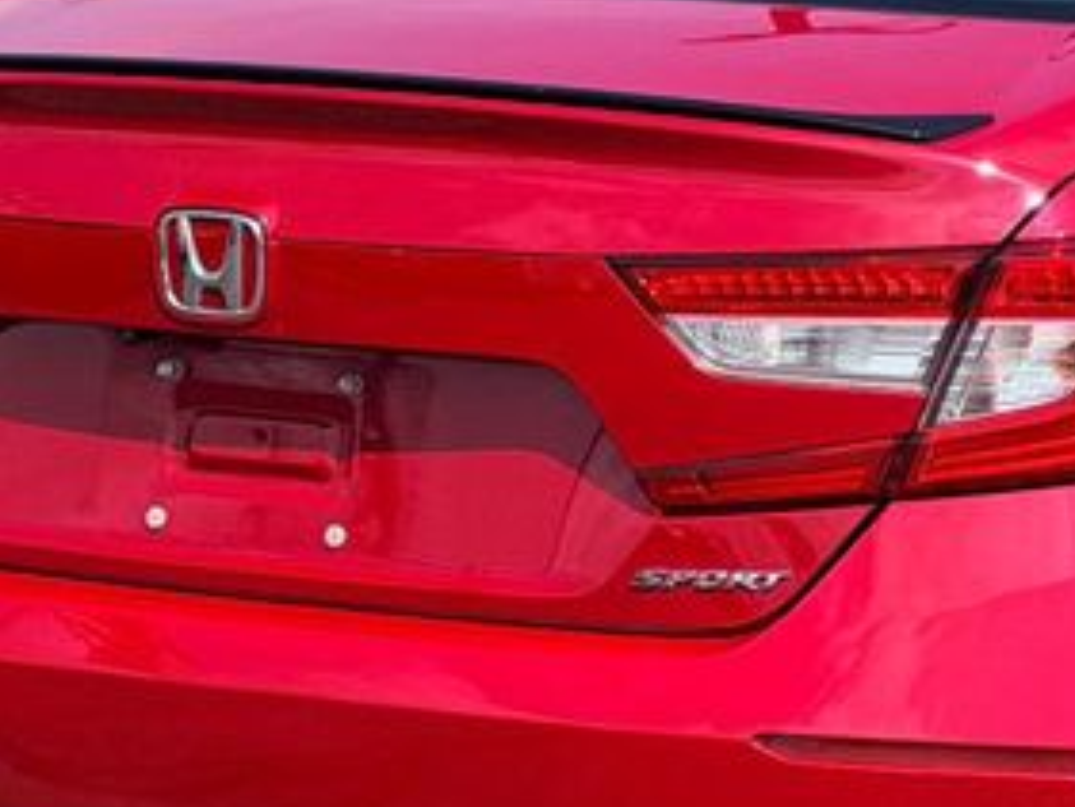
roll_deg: +0.2
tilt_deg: -7.0
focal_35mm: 175
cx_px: 1339
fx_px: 5437
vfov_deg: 8.5
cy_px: 122
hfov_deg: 11.1
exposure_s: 1/6024
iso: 100
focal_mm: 6.76
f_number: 1.78
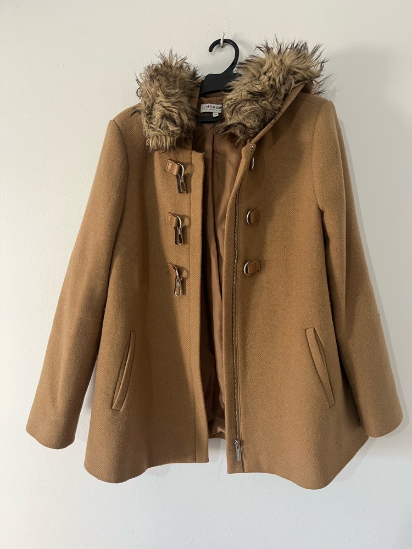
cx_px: 206
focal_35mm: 26
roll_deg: -0.8
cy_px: 274
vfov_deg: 67.3
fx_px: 413
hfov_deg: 53.1
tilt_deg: -6.1
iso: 250
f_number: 1.6
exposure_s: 1/60
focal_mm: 5.1
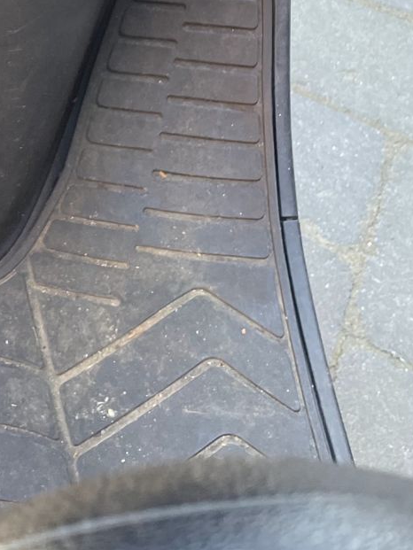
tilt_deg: -43.8
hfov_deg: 20.7
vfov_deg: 25.8
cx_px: -66
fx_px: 1065
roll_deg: -3.2
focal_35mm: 67
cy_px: -115
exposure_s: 1/121
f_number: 1.6
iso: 100
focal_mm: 4.2
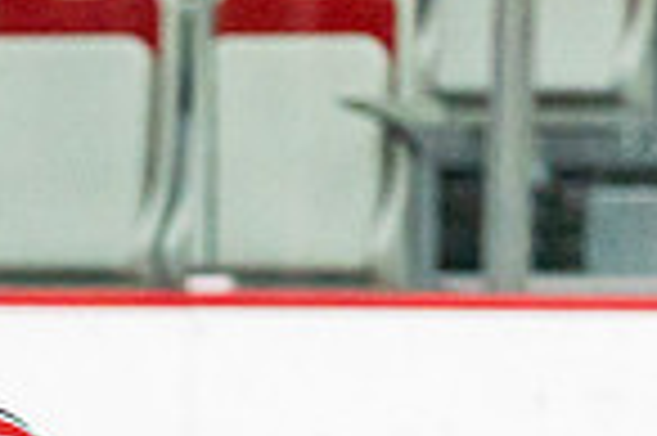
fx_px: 21821
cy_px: 816
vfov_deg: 1.1
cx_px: -216
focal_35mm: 1197
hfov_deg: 1.7
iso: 3200
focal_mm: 200
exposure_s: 1/1250
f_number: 2.8
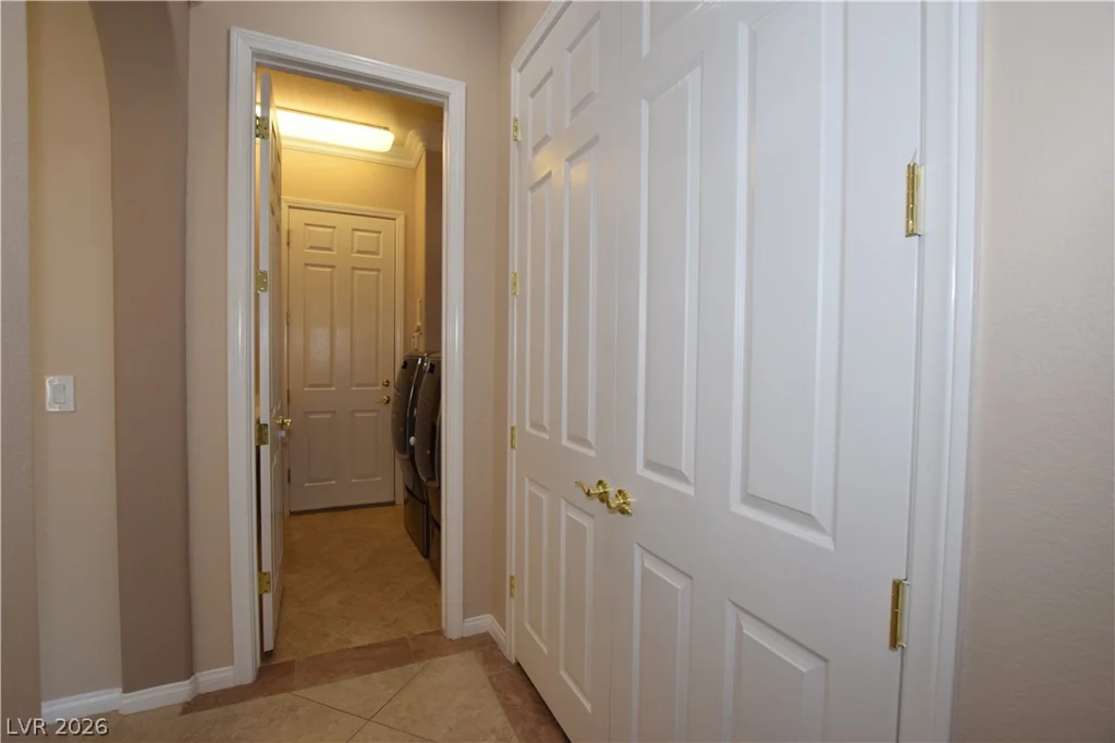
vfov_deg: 77.3
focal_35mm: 15
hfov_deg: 100.4
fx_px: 465
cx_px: 558
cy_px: 372
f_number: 5.6
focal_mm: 10
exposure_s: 1/125
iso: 800
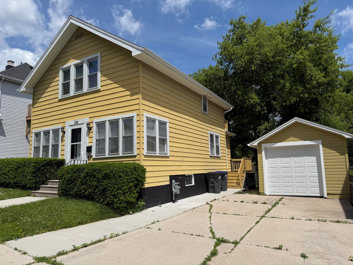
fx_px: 245
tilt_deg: +8.6
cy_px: 132
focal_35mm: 24
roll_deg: +2.9
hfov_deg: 71.6
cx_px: 176
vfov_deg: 56.8
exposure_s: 1/9091
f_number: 1.78
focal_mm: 6.76
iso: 80
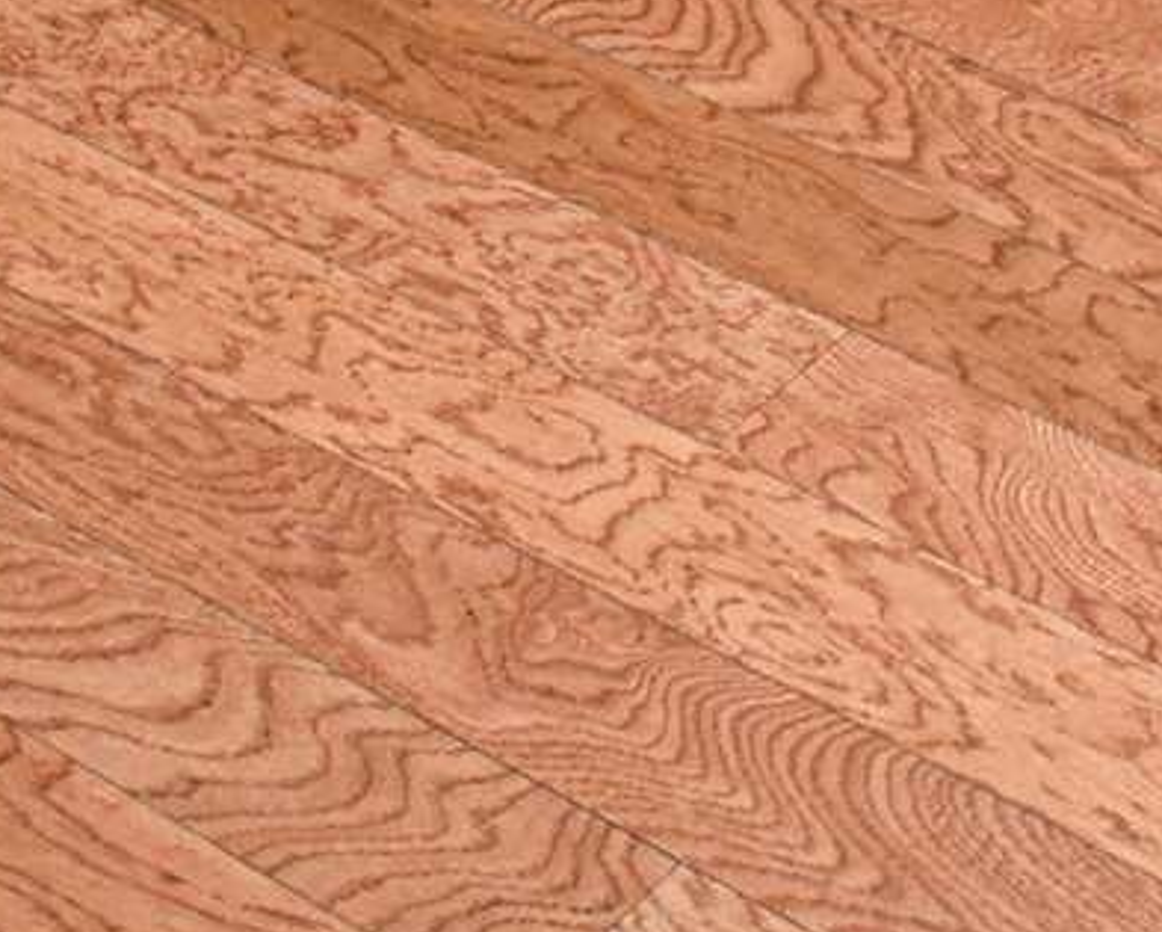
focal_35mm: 110
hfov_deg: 14.1
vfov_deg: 11.1
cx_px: 2469
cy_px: -1491
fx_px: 3786
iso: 100
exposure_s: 2
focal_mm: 10
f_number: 8
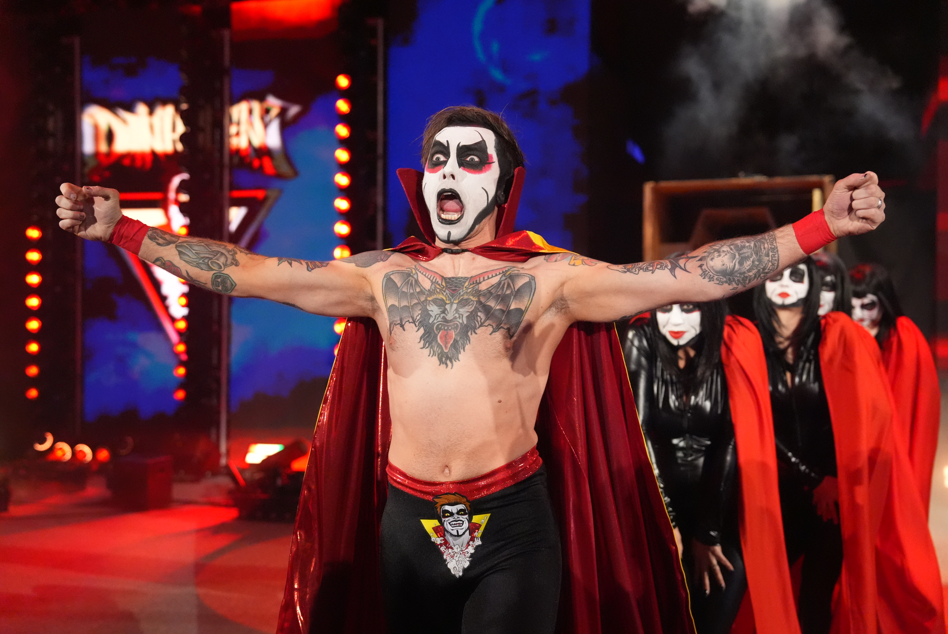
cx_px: 474
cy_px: 317
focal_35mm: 47
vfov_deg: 28.7
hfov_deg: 41.9
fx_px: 1239
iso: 8000
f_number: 2.8
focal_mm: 47
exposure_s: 1/800
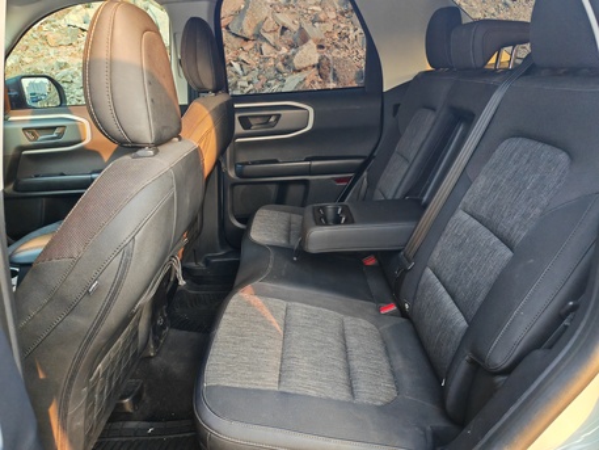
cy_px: 225
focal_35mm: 25
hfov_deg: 69.4
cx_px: 300
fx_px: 433
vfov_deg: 54.9
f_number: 1.9
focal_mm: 5.3
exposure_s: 1/100
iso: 320
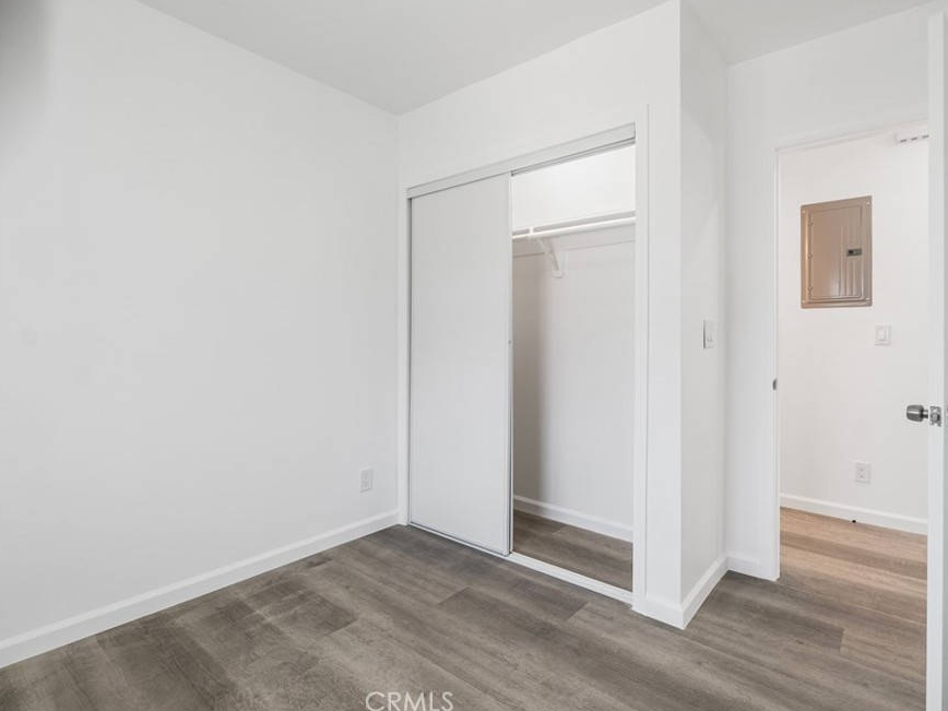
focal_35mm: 17
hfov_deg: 90.2
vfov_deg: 74.7
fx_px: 466
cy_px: 345
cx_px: 552
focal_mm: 10
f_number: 7.1
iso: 320
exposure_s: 1/10
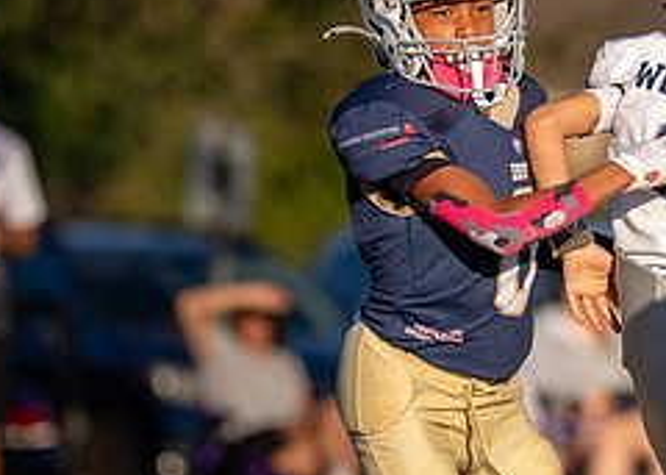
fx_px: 17141
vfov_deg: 1.6
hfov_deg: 2.2
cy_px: 265
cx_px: 383
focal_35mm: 907
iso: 200
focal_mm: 200
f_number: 2.8
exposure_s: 1/6400
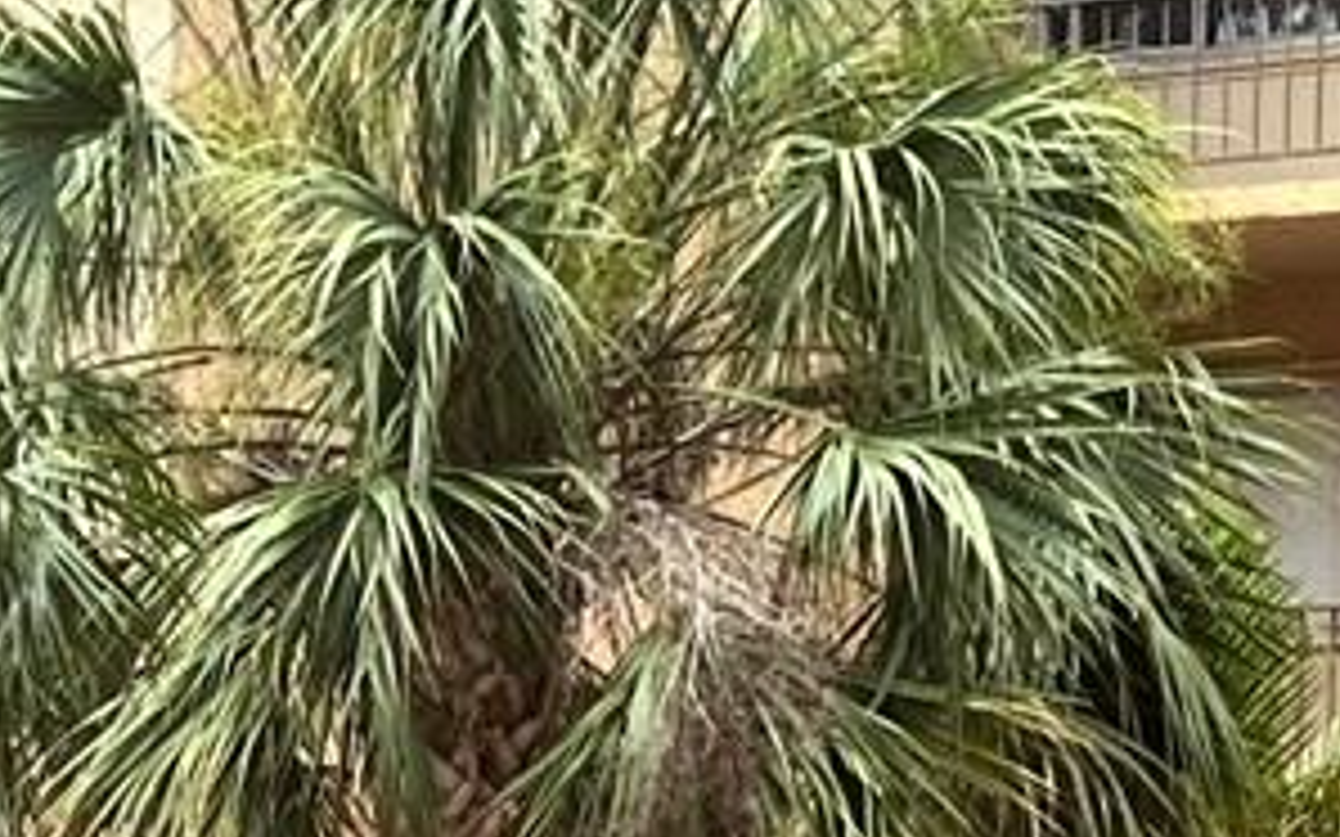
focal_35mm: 148
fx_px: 5403
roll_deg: -0.6
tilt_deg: -2.3
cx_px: 416
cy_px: 1213
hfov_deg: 14.1
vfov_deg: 8.7
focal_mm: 5.7
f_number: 1.5
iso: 50
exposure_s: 1/1779
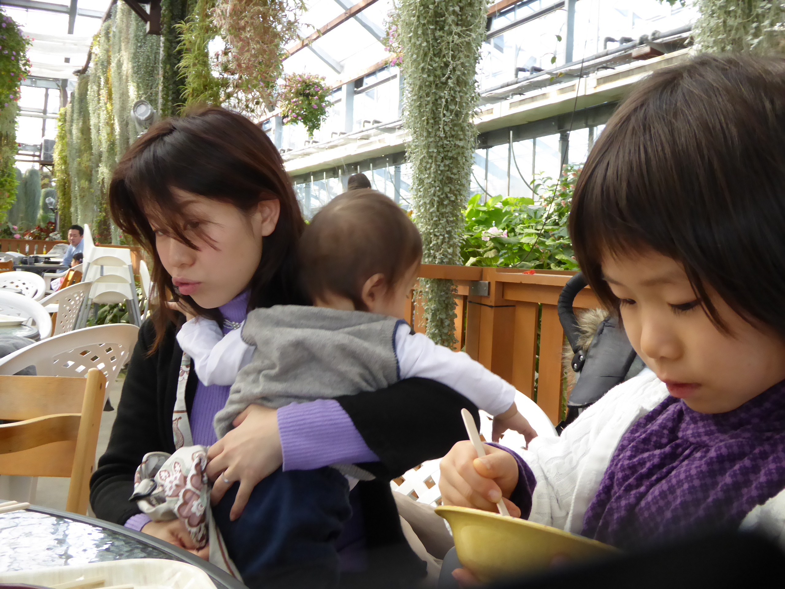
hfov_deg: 47.9
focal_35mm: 39
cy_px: 294
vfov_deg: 36.8
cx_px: 392
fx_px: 884
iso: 500
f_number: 3.7
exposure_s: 1/125
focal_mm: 6.7
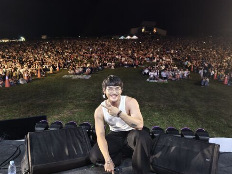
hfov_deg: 63.4
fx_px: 188
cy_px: 94
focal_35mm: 28
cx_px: 120
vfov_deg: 49.7
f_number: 1.75
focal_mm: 8.67
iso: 429
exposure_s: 1/66.7
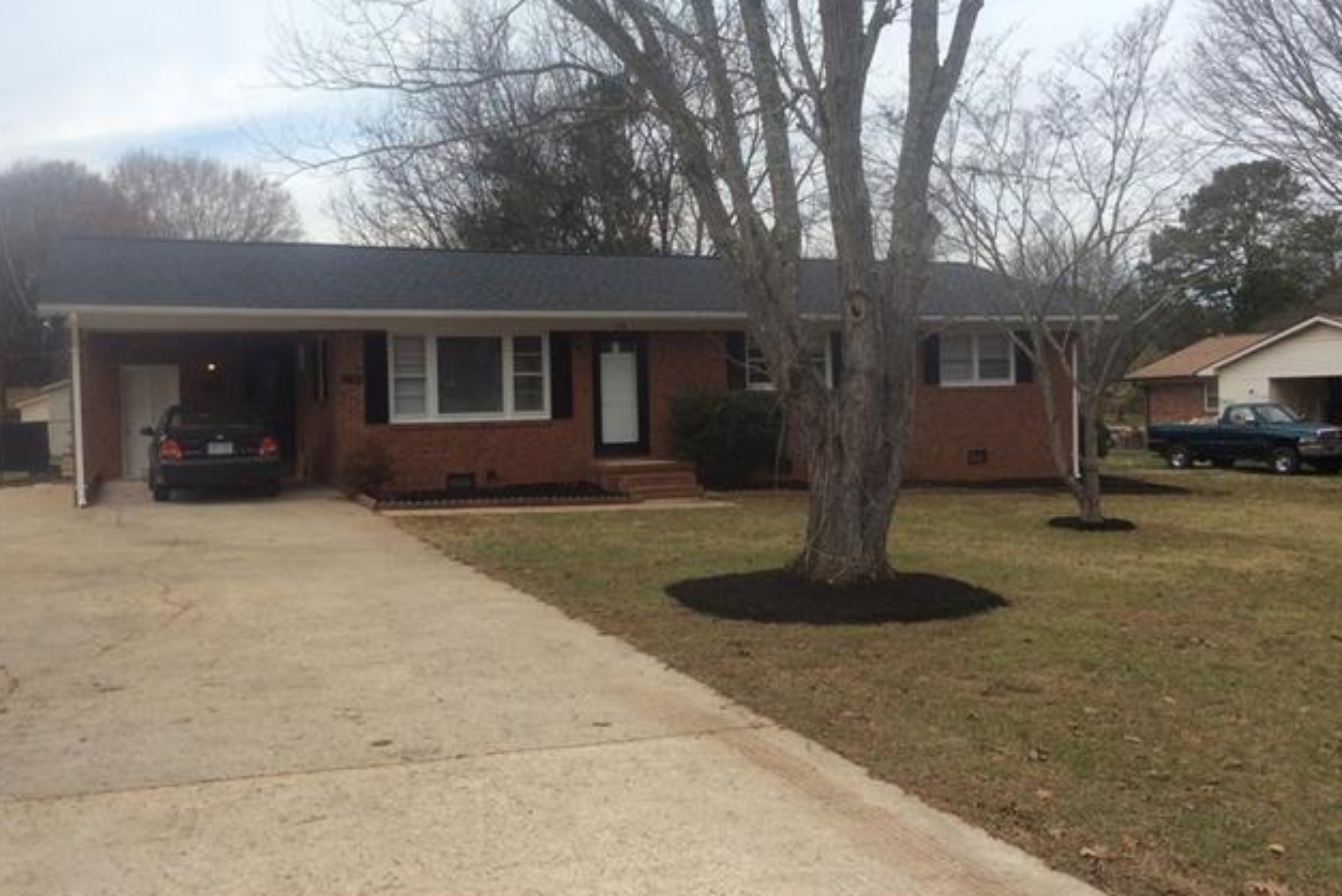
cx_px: 675
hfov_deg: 55.8
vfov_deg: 38.9
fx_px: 1268
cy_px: 414
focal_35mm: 34
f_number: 2.4
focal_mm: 3.3
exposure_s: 1/784
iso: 32
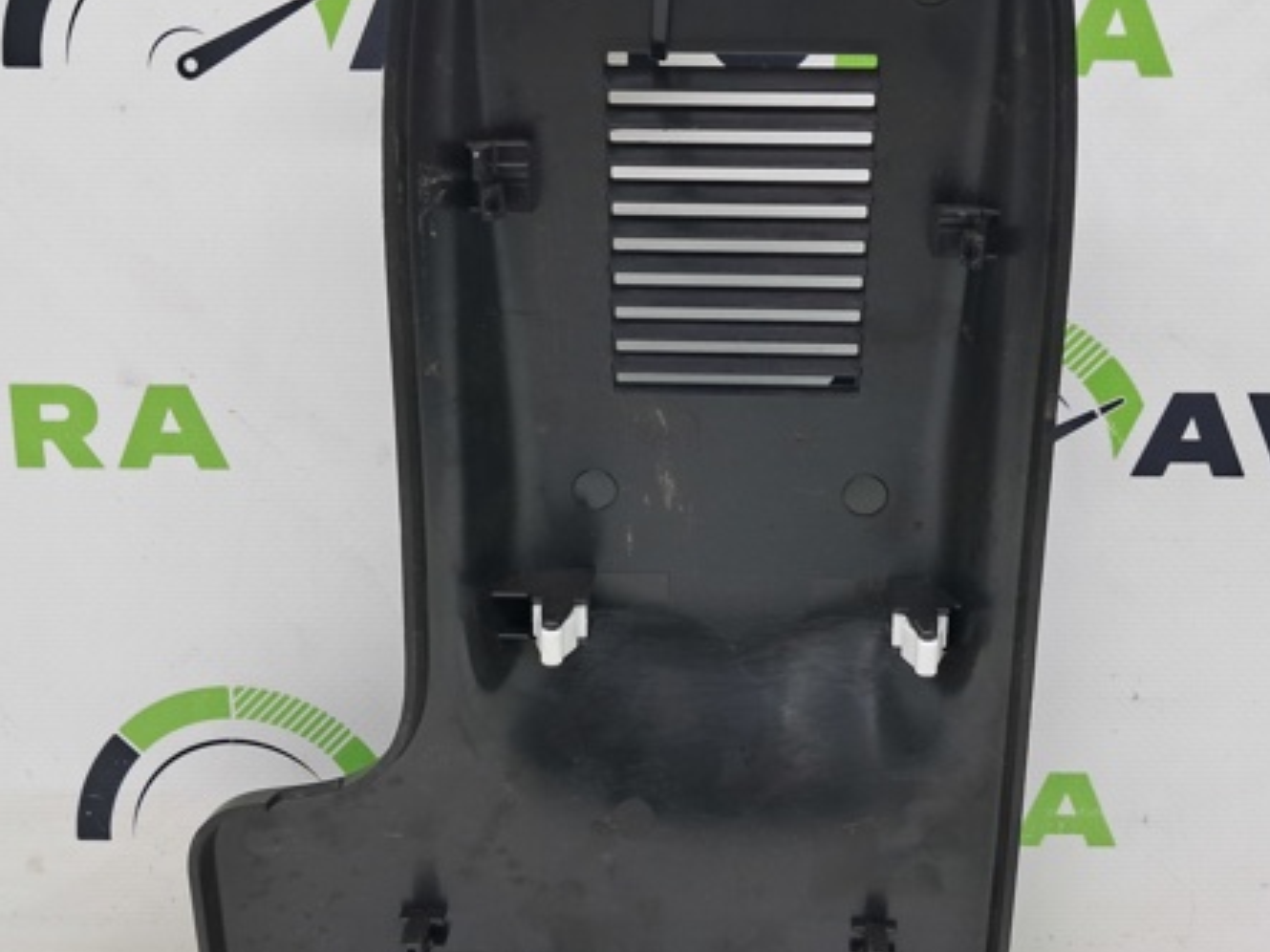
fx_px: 1430
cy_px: 512
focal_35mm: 39
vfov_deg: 36.8
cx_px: 705
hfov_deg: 47.8
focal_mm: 4
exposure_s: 1/50
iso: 50
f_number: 1.8
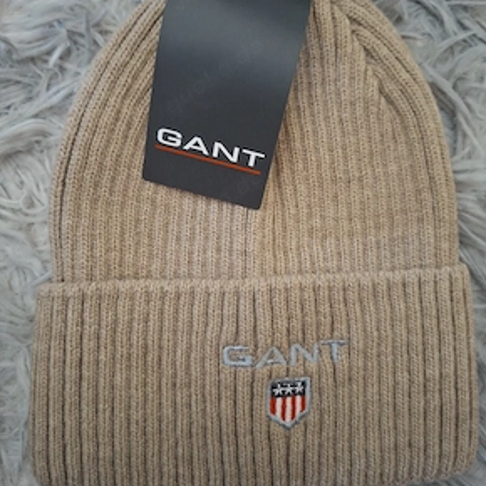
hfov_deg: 57.3
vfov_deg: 57.2
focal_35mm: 28
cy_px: 225
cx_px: 250
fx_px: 445
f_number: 1.8
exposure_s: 1/13
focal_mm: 5.54
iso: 1250
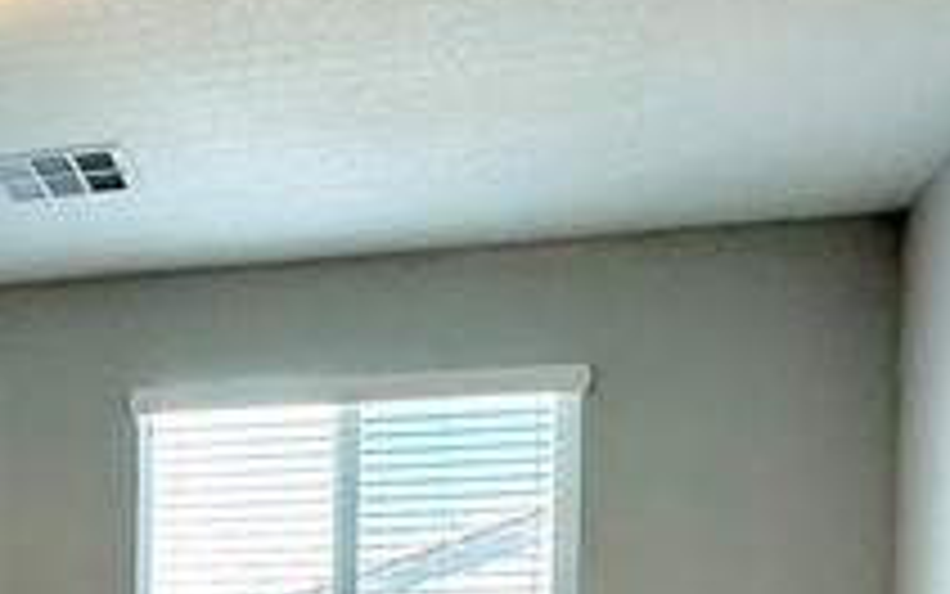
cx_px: -221
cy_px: 832
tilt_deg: -2.6
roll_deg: -1.3
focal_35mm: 72
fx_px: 1865
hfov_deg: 25.4
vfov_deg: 16.8
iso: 80
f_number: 2.2
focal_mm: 2.22
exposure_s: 1/120
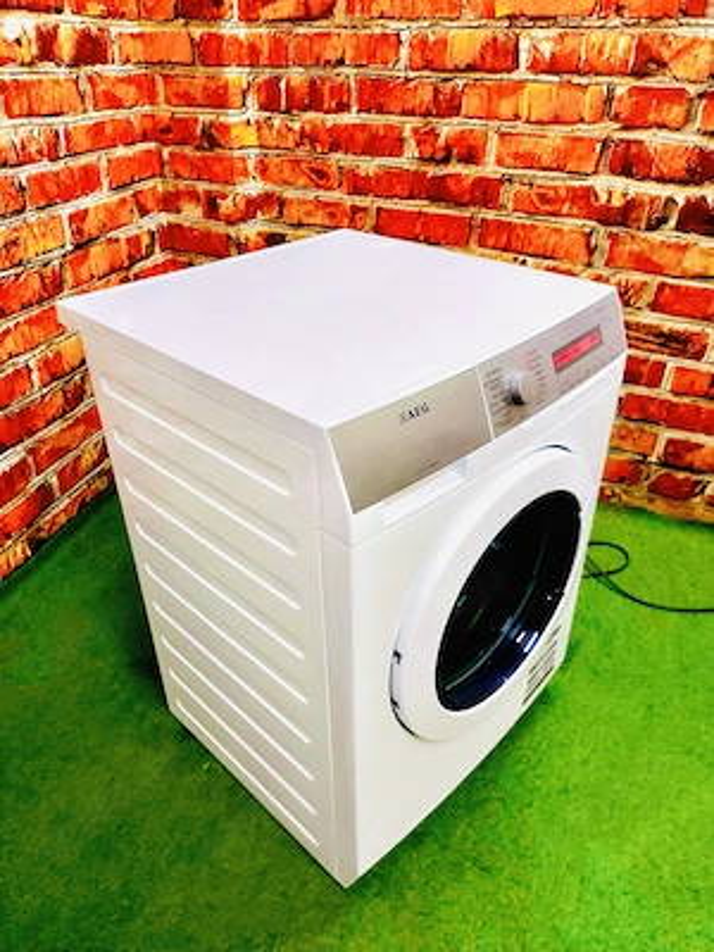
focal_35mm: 24
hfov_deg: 56.8
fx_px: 660
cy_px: 476
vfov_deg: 71.6
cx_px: 357
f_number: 1.8
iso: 250
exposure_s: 1/33
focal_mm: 5.23
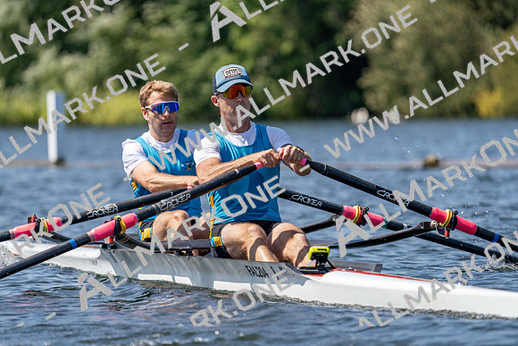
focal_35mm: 400
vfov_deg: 3.4
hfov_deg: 5.2
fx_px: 5757
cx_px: 259
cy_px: 173
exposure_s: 1/2000
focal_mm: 400
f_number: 6.3
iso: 320
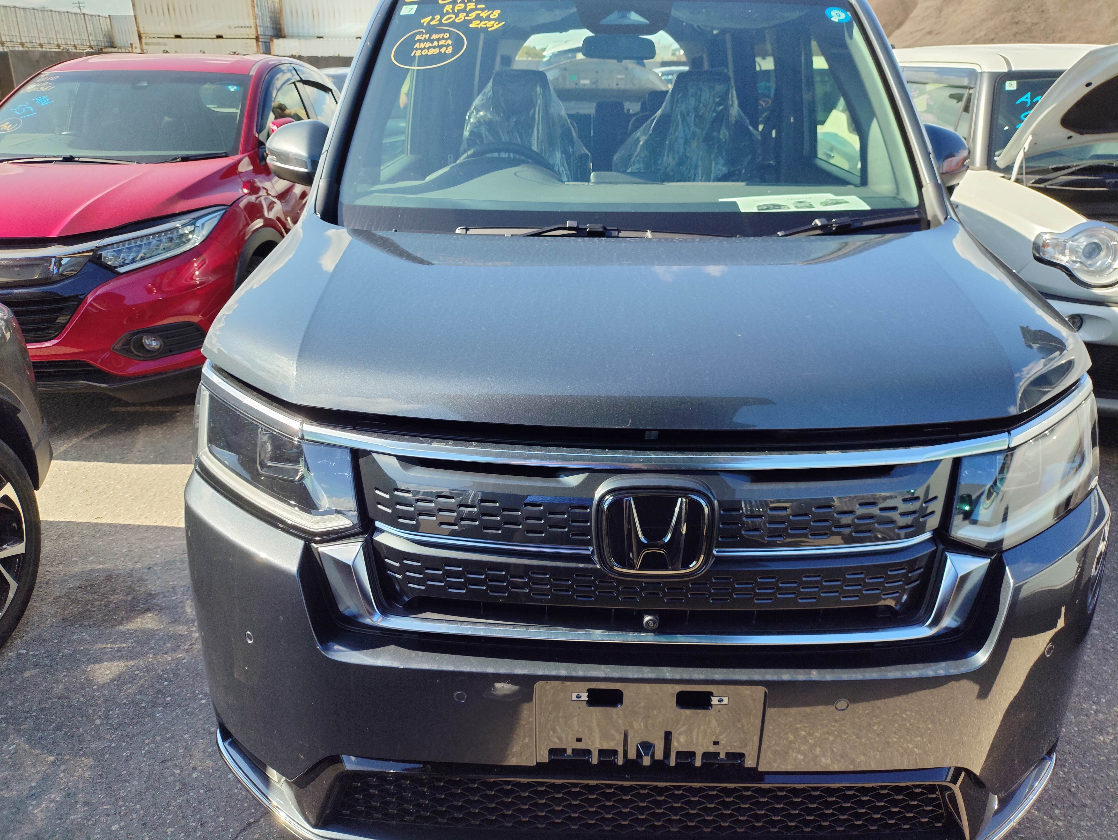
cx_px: 559
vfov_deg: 54.9
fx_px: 808
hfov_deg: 69.4
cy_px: 420
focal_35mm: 25
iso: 50
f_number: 1.79
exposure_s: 1/710
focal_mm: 4.71
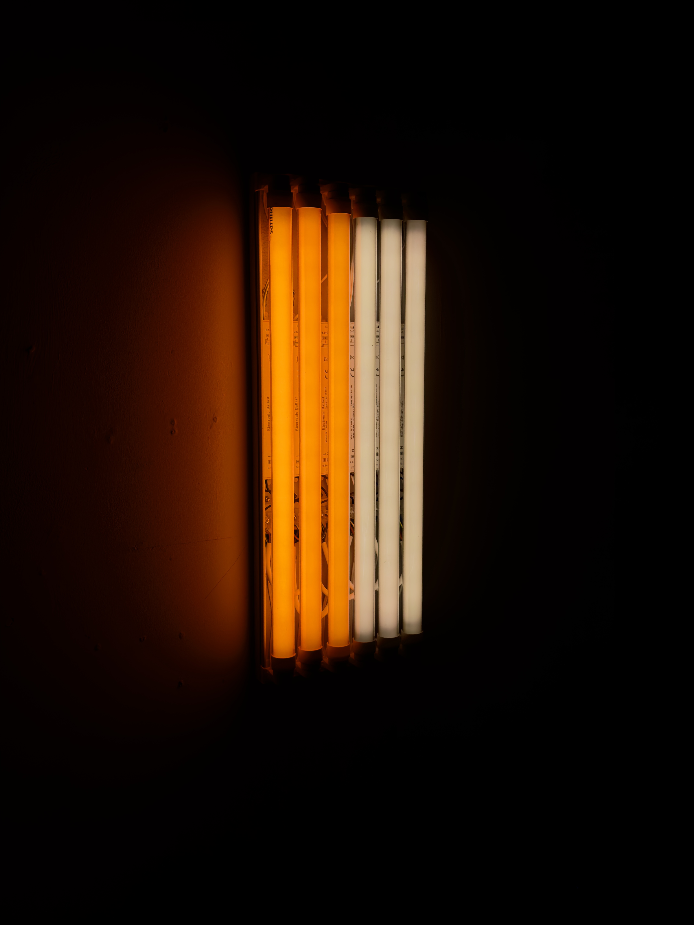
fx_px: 936
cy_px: 462
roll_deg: -0.1
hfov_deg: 40.7
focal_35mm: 35
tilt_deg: -7.1
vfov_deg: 52.6
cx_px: 347
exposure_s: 1/1433
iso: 64
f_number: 1.78
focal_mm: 6.76
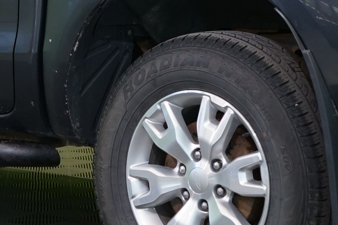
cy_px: -60
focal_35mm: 152
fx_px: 1427
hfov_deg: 13.5
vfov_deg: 8.9
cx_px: 163
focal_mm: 31
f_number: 5.6
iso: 500
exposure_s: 1/30
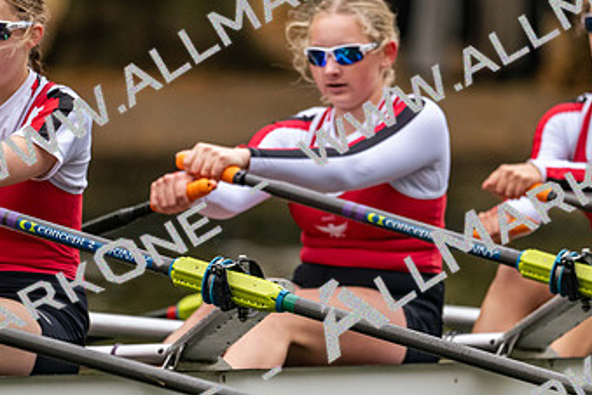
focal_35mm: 684
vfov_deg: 2.0
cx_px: 169
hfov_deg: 3.0
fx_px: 11247
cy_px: 197
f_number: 4.5
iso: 2200
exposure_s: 1/2500
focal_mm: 400
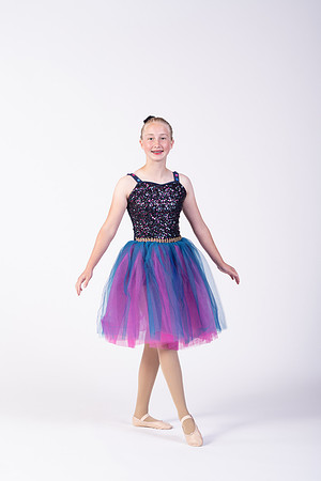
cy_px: 240
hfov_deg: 15.9
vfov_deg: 23.6
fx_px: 1150
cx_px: 160
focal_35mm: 86
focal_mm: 86
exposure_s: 1/160
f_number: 6.3
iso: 400
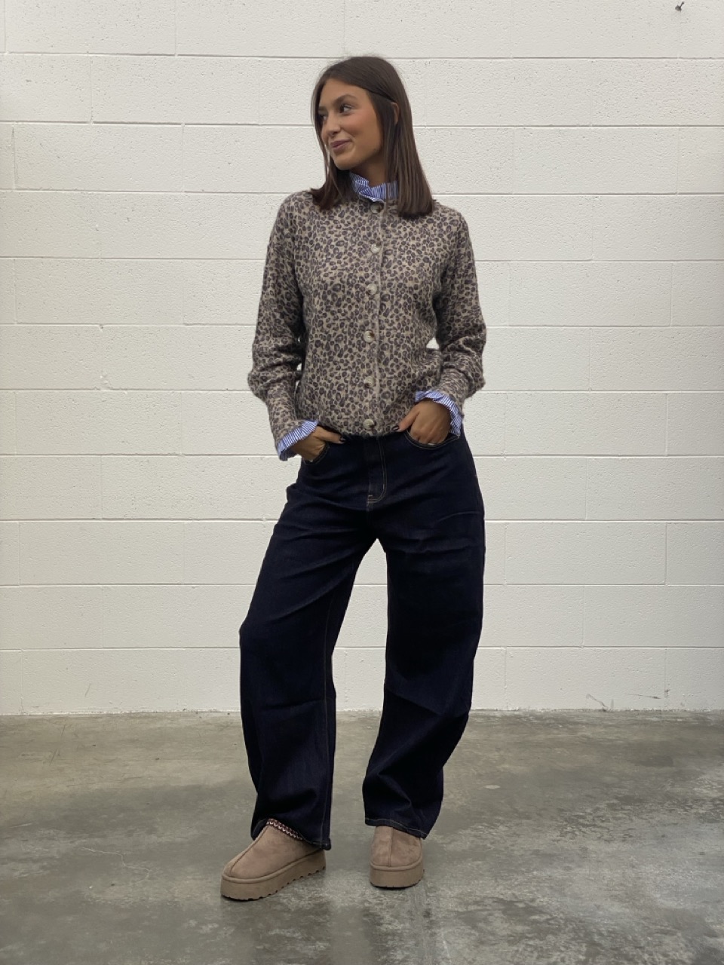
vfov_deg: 36.8
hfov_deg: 28.0
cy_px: 482
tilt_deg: -4.2
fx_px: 1450
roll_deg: -0.5
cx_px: 362
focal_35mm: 52
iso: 50
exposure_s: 1/122
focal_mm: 6
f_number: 2
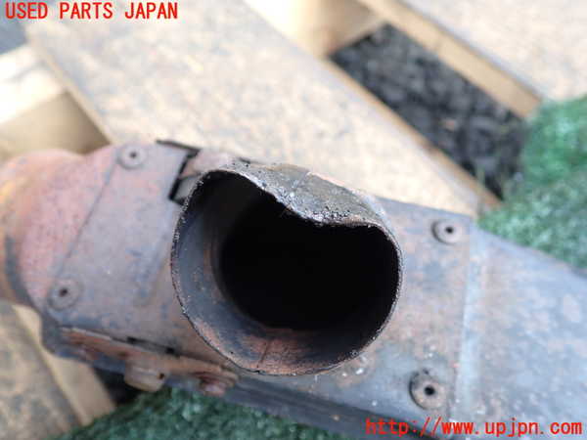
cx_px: 294
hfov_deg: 60.0
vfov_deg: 46.8
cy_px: 220
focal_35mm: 30
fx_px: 509
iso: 125
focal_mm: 5.4
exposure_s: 1/60
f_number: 2.3
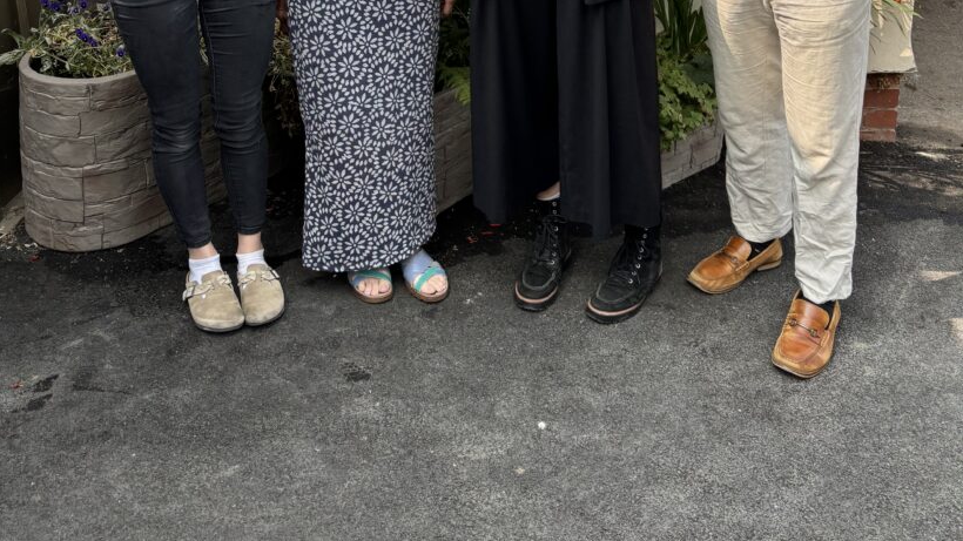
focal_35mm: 38
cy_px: -88
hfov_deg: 52.8
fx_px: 970
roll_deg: +1.6
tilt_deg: -15.1
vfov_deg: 27.8
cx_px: 482
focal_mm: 5.96
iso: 50
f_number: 1.6
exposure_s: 1/970
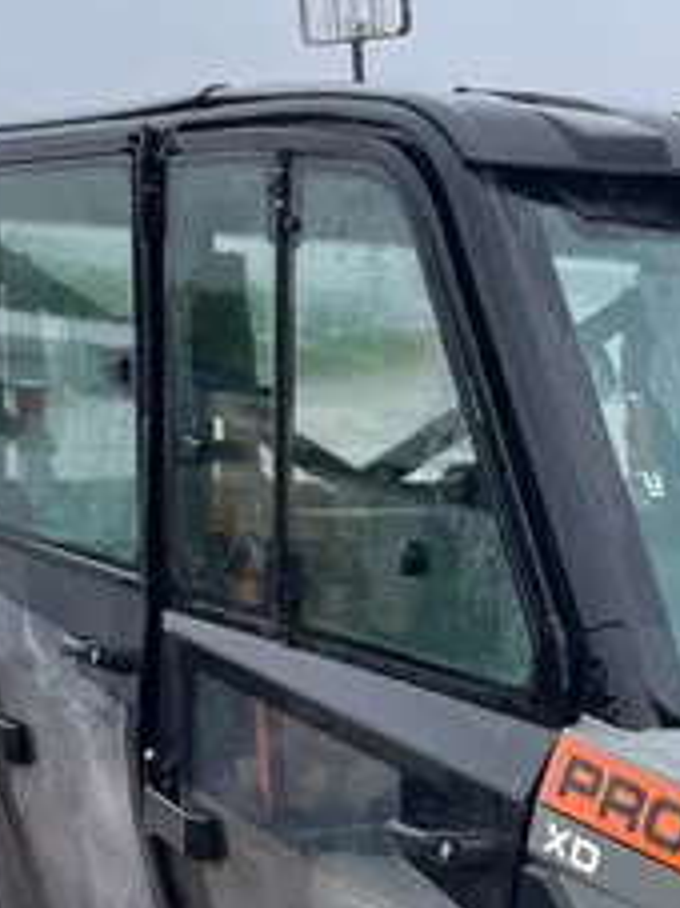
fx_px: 2202
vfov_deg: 22.0
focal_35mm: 84
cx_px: 780
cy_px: 1010
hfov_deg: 16.9
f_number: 1.6
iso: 32
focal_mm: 4.2
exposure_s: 1/581
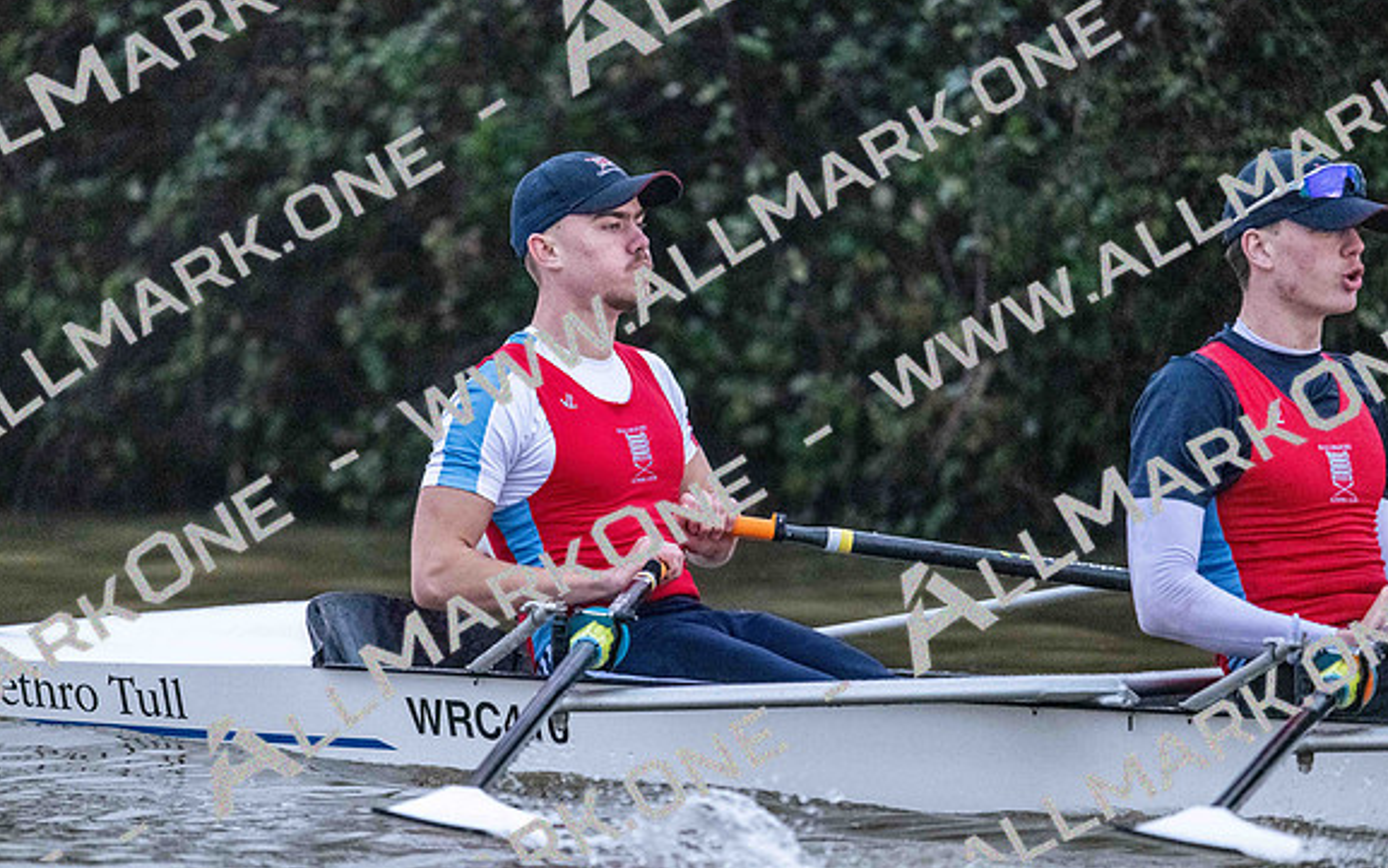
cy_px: 448
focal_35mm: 410
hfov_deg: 5.1
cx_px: 695
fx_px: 15514
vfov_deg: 3.2
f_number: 4.5
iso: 16000
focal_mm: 400
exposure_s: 1/1600
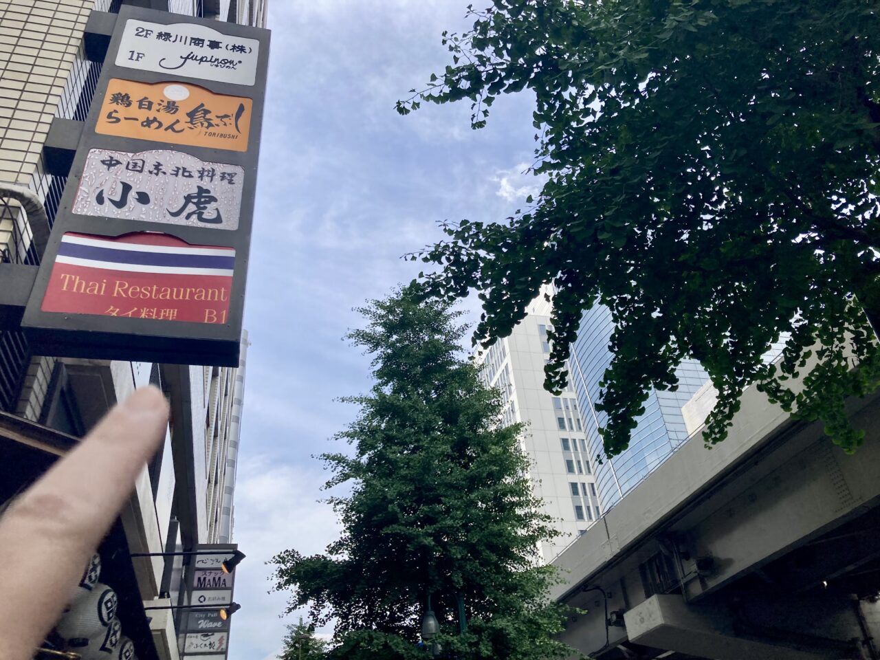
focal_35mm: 28
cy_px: 330
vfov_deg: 49.7
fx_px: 712
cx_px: 440
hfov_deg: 63.4
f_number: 1.8
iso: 20
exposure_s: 1/1779
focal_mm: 3.99
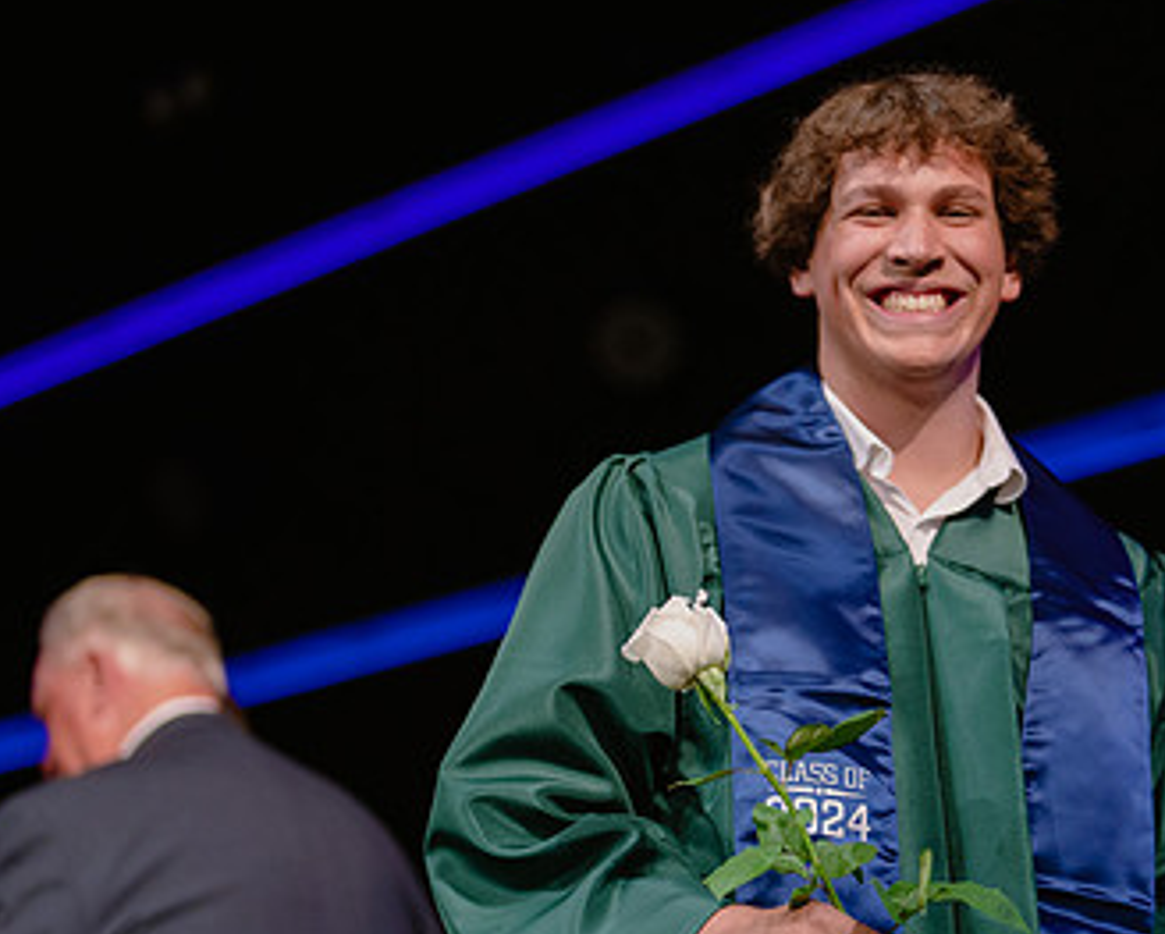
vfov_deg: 13.8
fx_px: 3865
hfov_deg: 17.0
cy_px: 624
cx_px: 884
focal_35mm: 112
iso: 640
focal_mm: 50
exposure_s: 1/320
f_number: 1.2
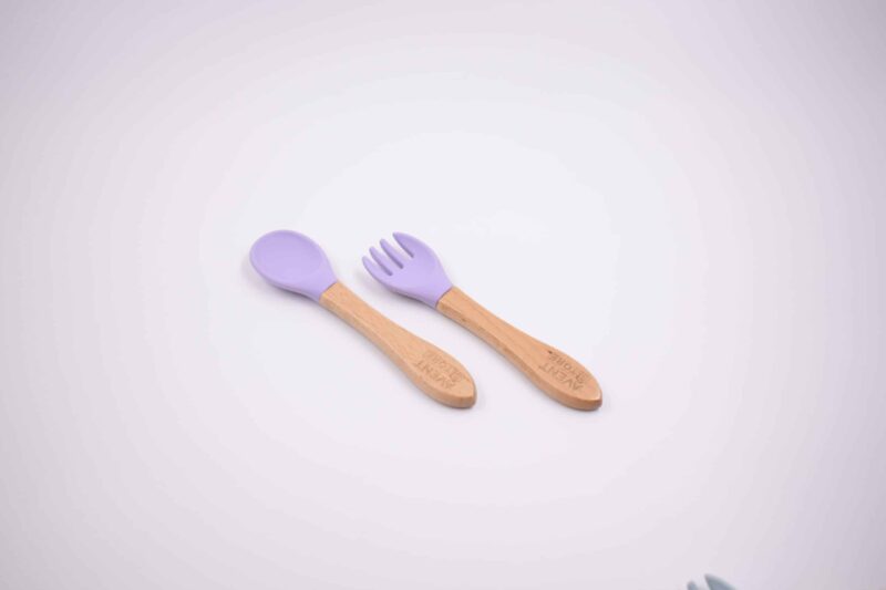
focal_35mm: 40
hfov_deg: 47.9
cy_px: 295
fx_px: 996
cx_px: 443
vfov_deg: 33.0
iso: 125
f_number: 4
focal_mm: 27
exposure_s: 1/100
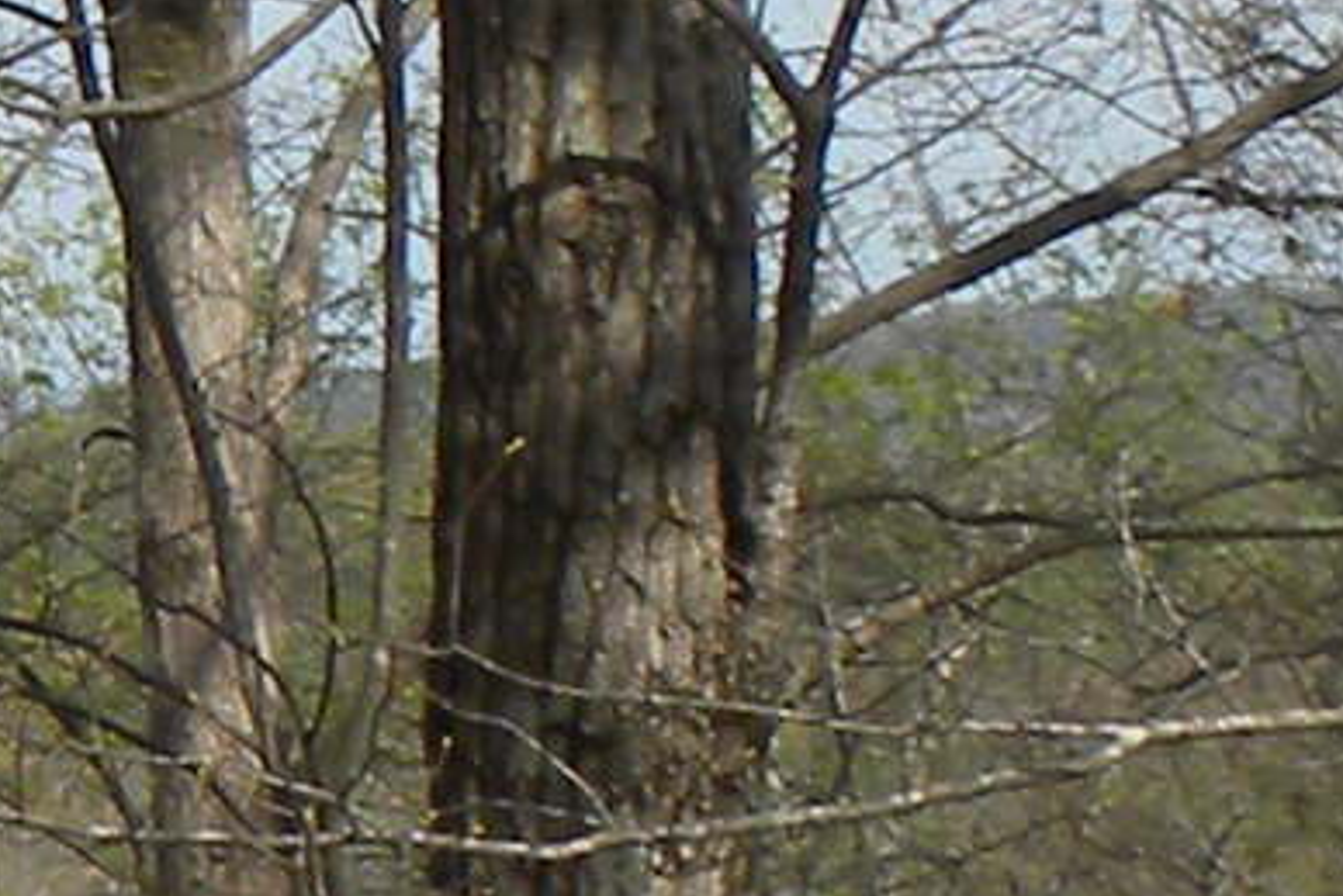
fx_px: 14143
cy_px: -813
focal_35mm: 379
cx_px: -2184
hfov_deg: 5.2
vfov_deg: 3.6
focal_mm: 8.2
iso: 64
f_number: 5
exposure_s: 1/322
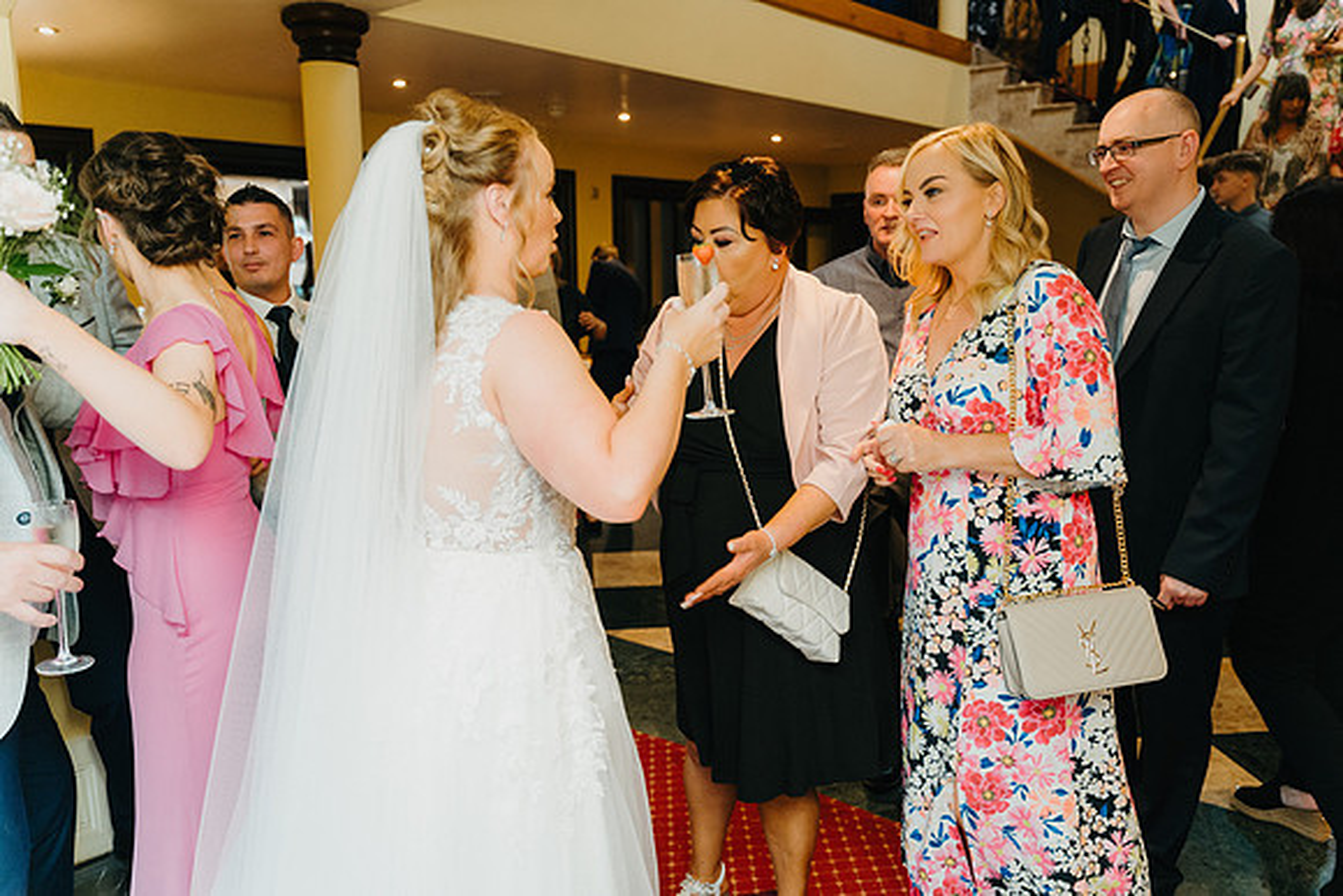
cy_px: 448
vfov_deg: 46.4
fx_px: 1045
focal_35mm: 28
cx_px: 672
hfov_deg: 65.5
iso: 1250
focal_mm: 28
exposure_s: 1/160
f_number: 2.8
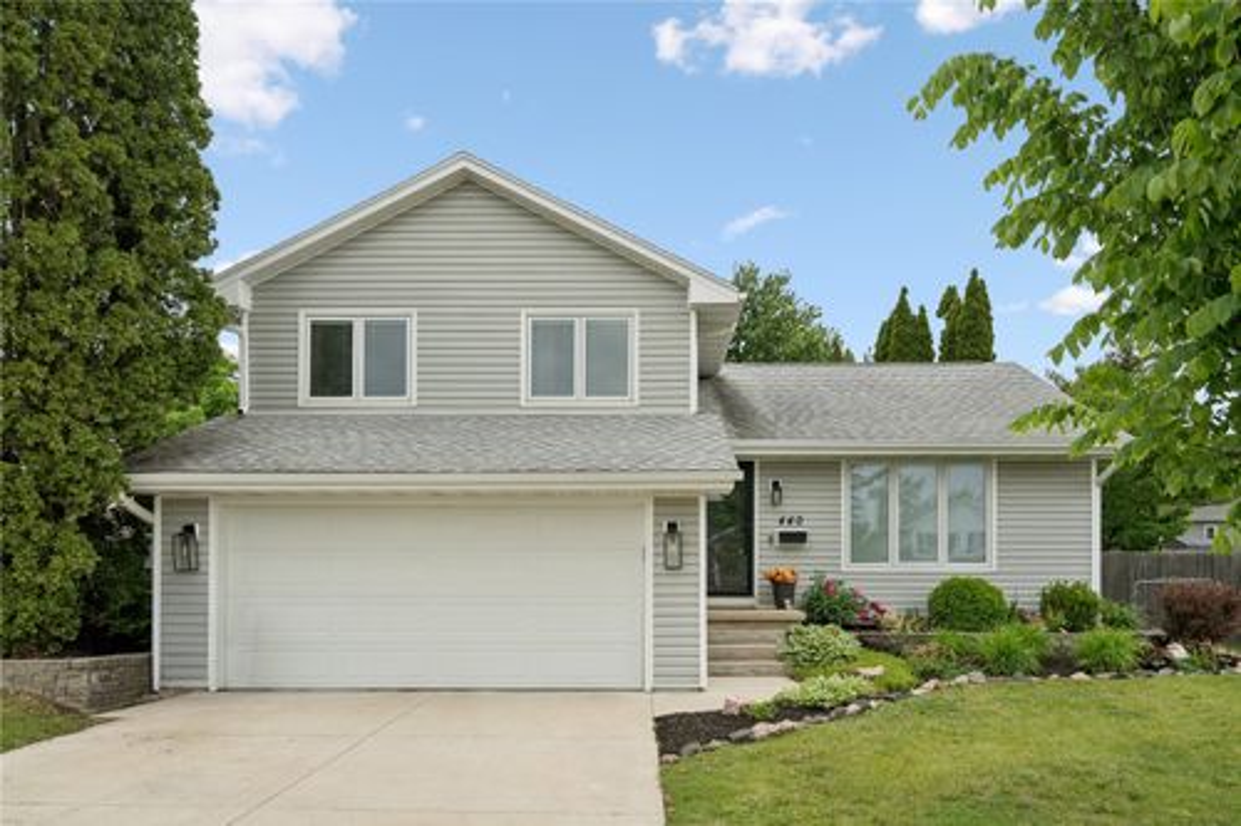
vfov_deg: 55.1
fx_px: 793
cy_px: 413
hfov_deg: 76.1
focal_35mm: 23
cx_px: 620
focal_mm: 23
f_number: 8
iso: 400
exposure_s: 1/800
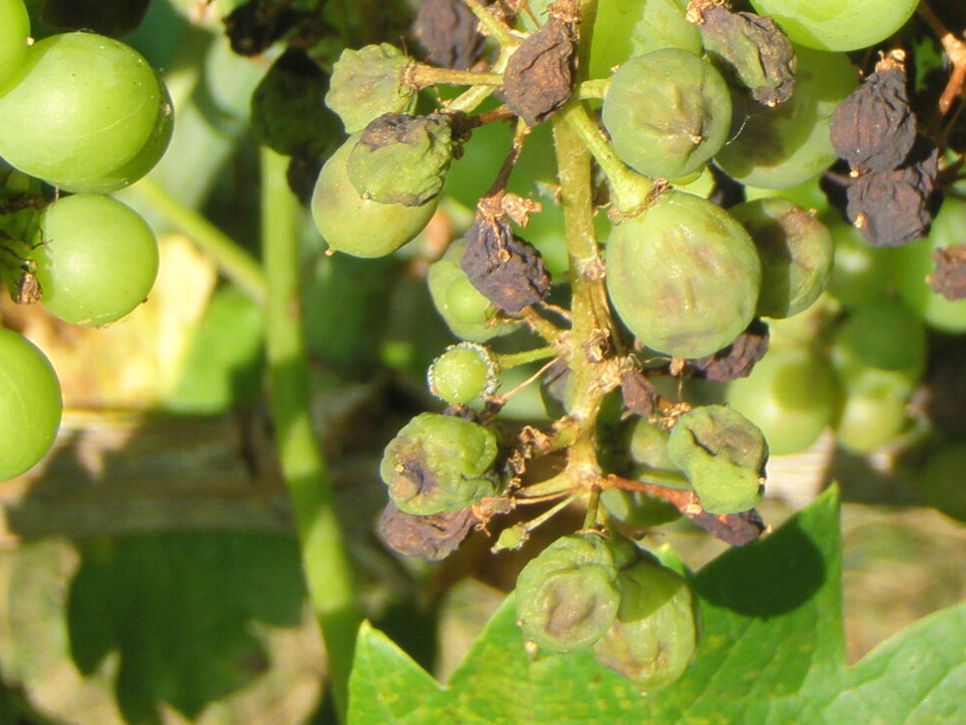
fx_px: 3740
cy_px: -63
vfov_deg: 10.9
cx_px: 788
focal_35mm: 134
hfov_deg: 14.6
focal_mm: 9.1
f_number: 4
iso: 50
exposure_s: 1/160
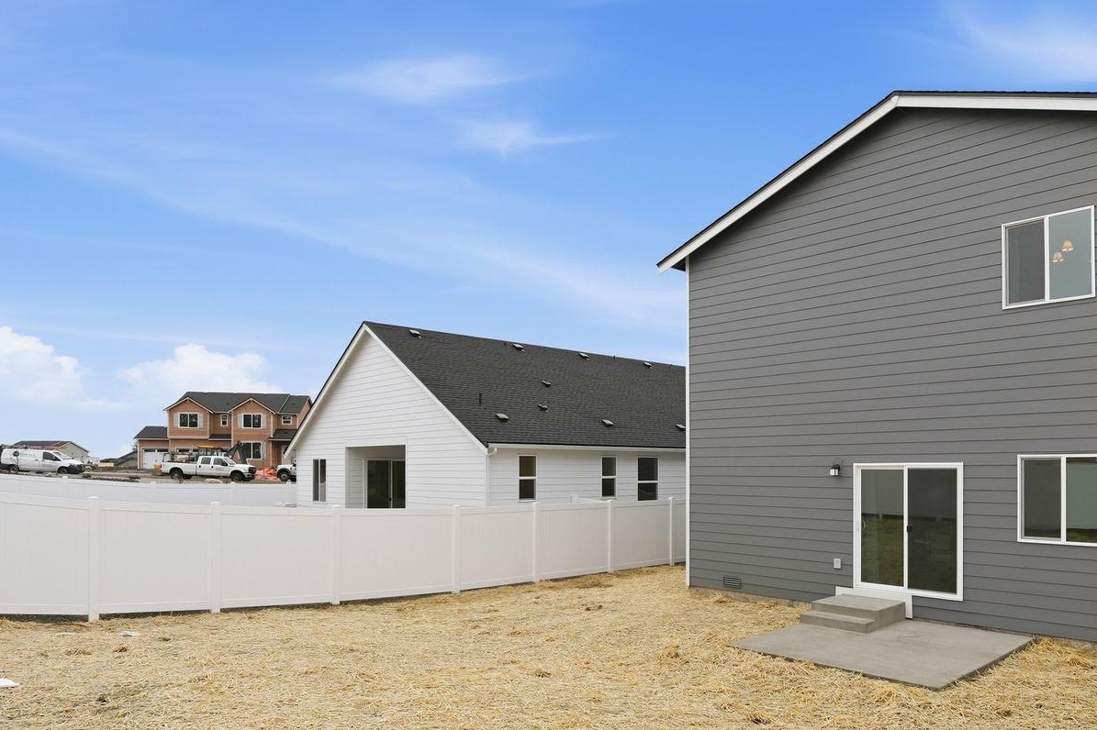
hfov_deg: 72.5
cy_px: 466
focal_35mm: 24
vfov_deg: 52.4
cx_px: 686
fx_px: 731
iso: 200
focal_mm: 14
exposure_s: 1/200
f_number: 8
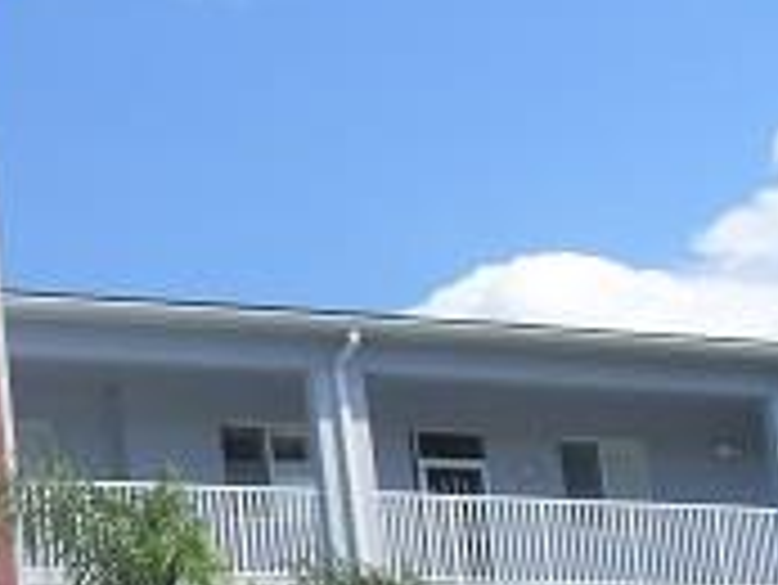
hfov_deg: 15.9
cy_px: 742
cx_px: -211
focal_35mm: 118
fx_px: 2654
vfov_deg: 12.2
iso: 80
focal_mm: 6.3
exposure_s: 1/250
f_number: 7
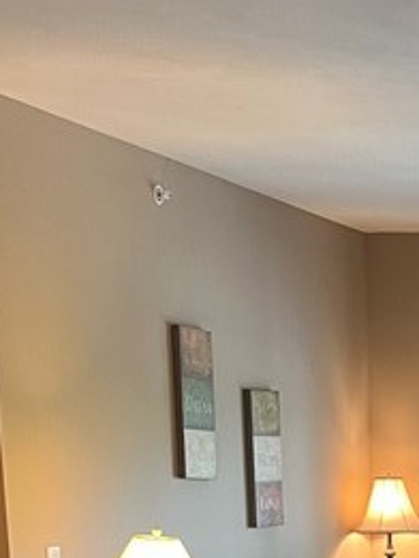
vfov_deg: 16.4
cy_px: 975
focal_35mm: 102
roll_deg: -1.6
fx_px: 1645
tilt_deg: -16.1
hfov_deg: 13.7
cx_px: 624
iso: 160
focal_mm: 5.1
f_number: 1.6
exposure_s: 1/60
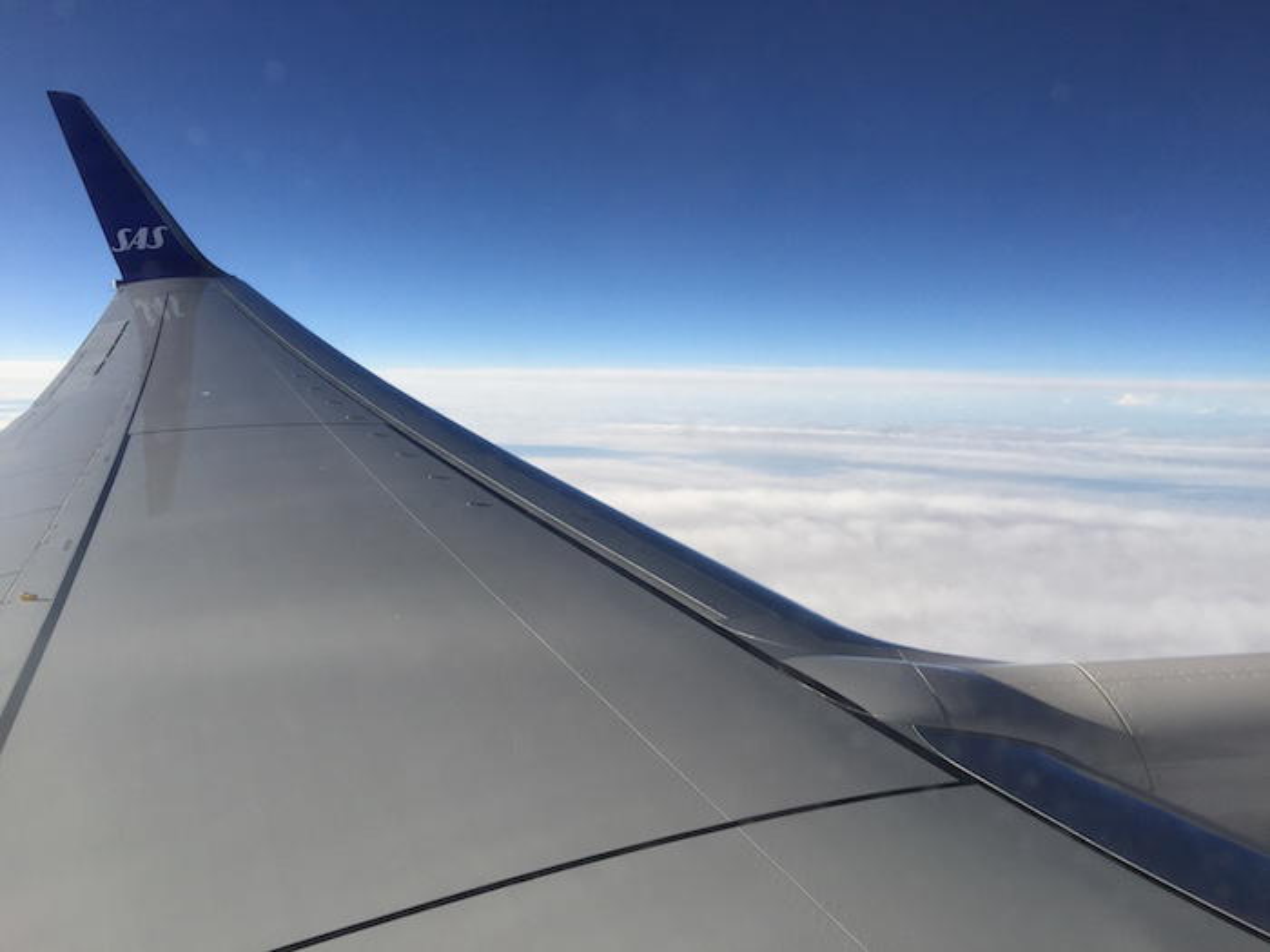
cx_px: 635
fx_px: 1064
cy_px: 476
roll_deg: -1.4
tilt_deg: -7.7
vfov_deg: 48.2
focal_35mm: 29
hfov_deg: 61.7
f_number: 2.2
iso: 32
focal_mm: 4.15
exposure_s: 1/1647
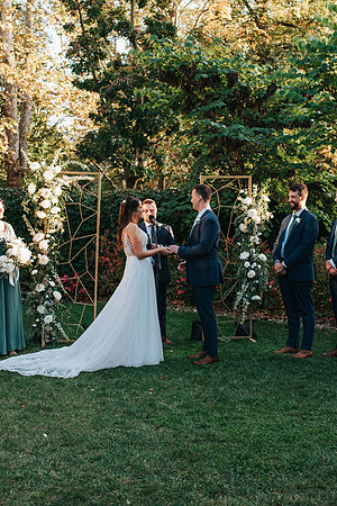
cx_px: 168
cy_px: 253
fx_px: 739
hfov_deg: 25.7
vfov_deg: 37.7
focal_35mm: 53
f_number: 3.2
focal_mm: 35
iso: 1000
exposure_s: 1/800
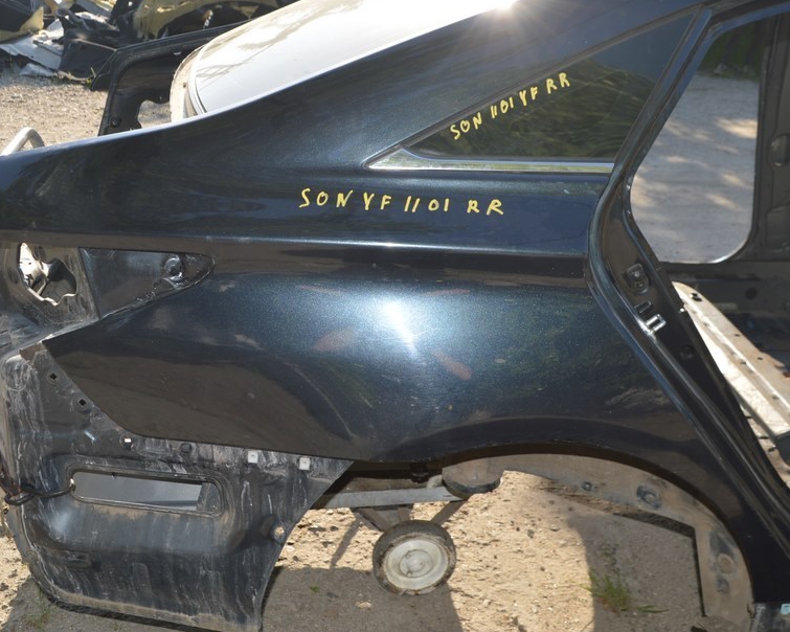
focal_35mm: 42
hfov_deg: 43.8
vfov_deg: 35.6
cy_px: 284
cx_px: 369
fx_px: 982
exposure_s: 1/200
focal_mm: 22
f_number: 7.1
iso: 100
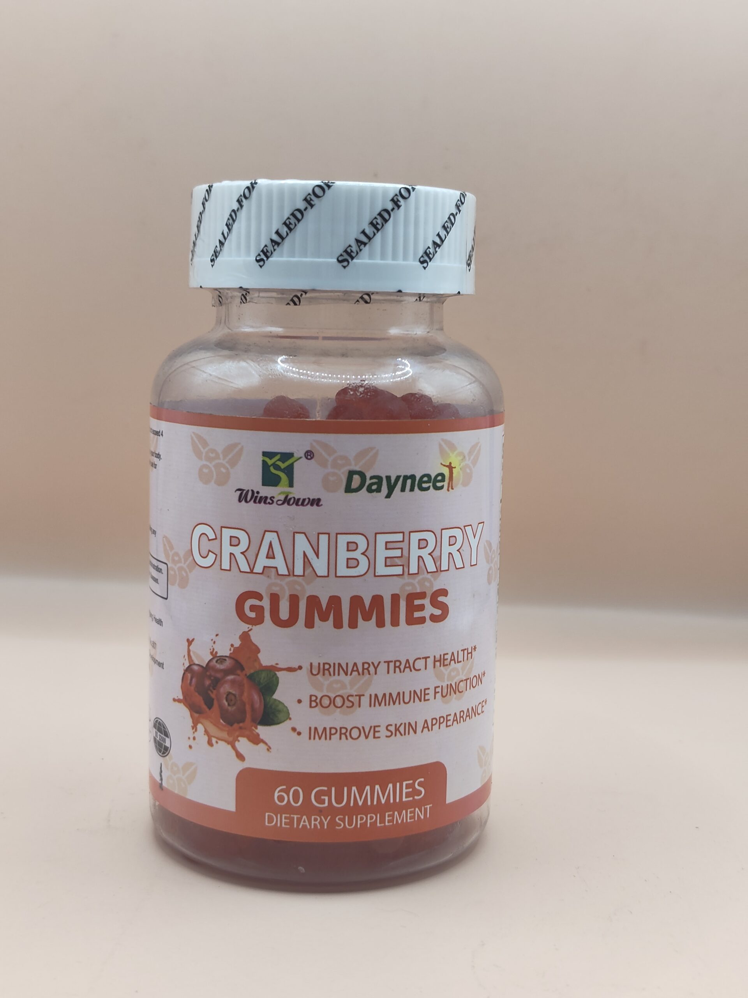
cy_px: 499
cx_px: 374
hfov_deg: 29.1
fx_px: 1441
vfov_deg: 38.2
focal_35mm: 50
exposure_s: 1/100
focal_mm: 5.56
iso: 171
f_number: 1.88
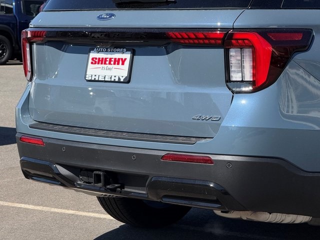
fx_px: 1109
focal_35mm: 120
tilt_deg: -3.6
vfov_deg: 12.3
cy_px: 120
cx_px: 160
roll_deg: +1.6
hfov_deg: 16.4
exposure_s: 1/1451
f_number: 2.8
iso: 50
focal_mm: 15.66
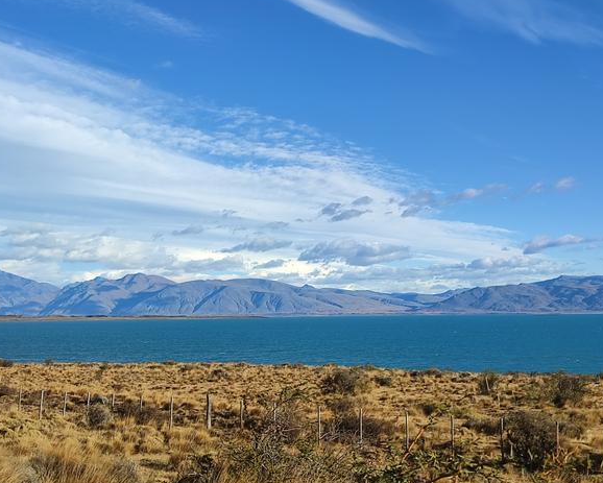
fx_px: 482
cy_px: 239
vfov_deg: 53.2
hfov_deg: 64.0
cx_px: 324
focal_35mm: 27
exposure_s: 1/491
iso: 50
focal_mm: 6.04
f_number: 1.9
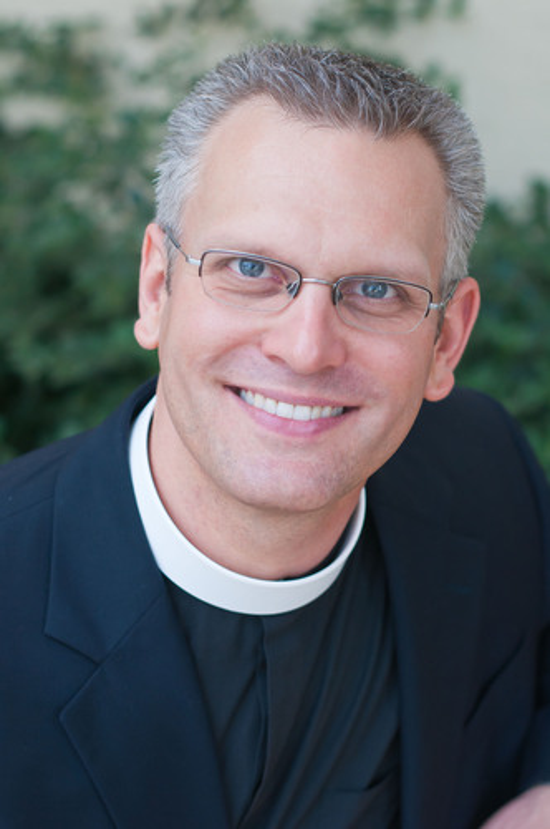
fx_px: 1723
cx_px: 275
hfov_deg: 18.1
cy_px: 414
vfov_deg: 27.0
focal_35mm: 75
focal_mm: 50
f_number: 3.2
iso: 400
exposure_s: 1/800
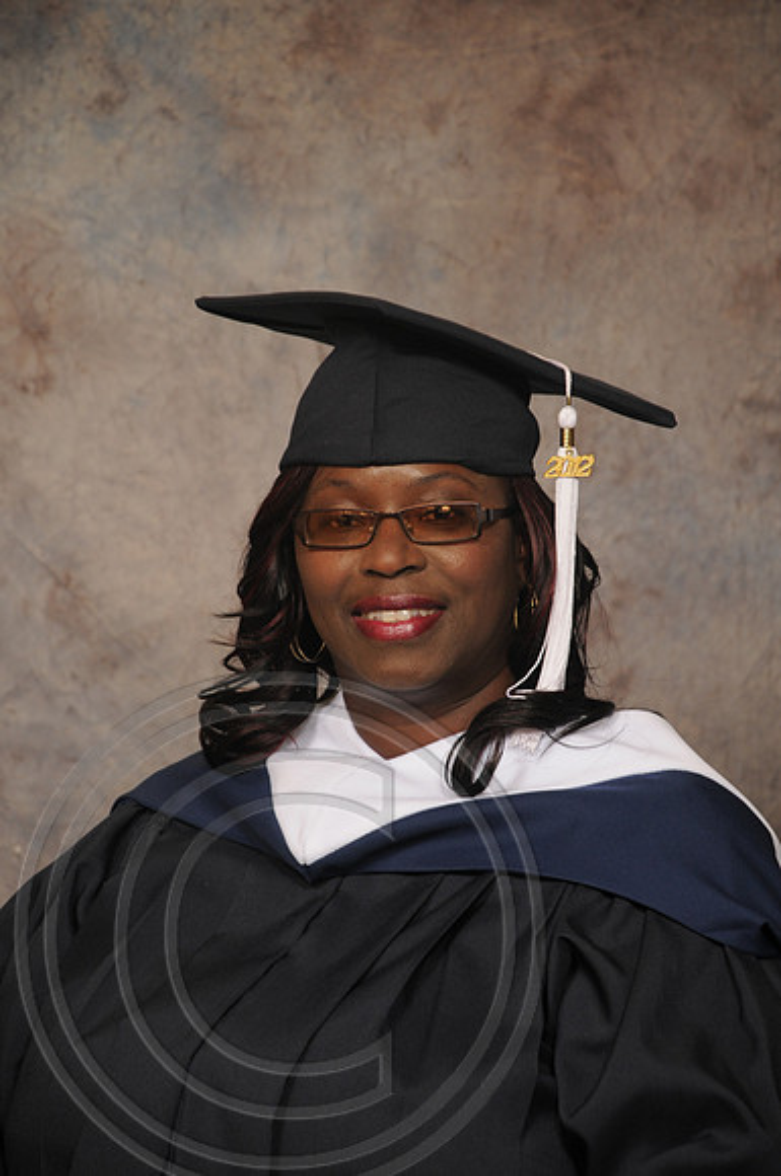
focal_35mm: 150
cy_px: 588
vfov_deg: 13.7
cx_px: 390
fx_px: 4896
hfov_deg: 9.1
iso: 250
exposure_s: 1/60
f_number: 5.6
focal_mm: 100
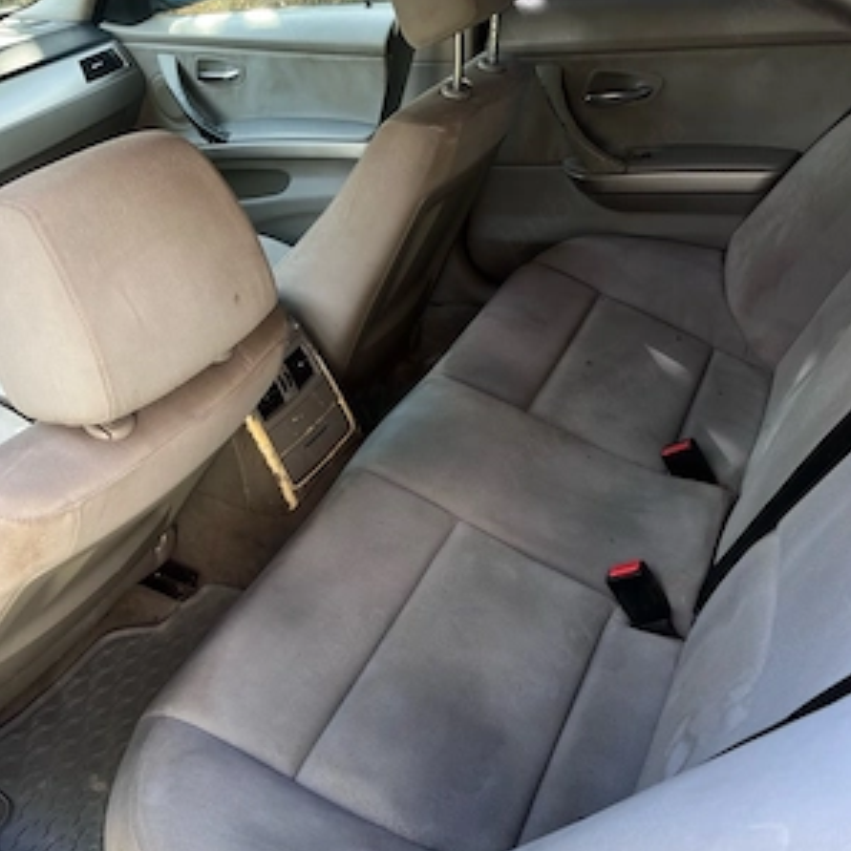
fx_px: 862
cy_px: 444
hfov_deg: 52.5
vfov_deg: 52.5
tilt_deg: -34.9
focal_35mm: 31
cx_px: 427
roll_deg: +7.3
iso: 32
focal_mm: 5.1
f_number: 1.6
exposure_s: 1/123
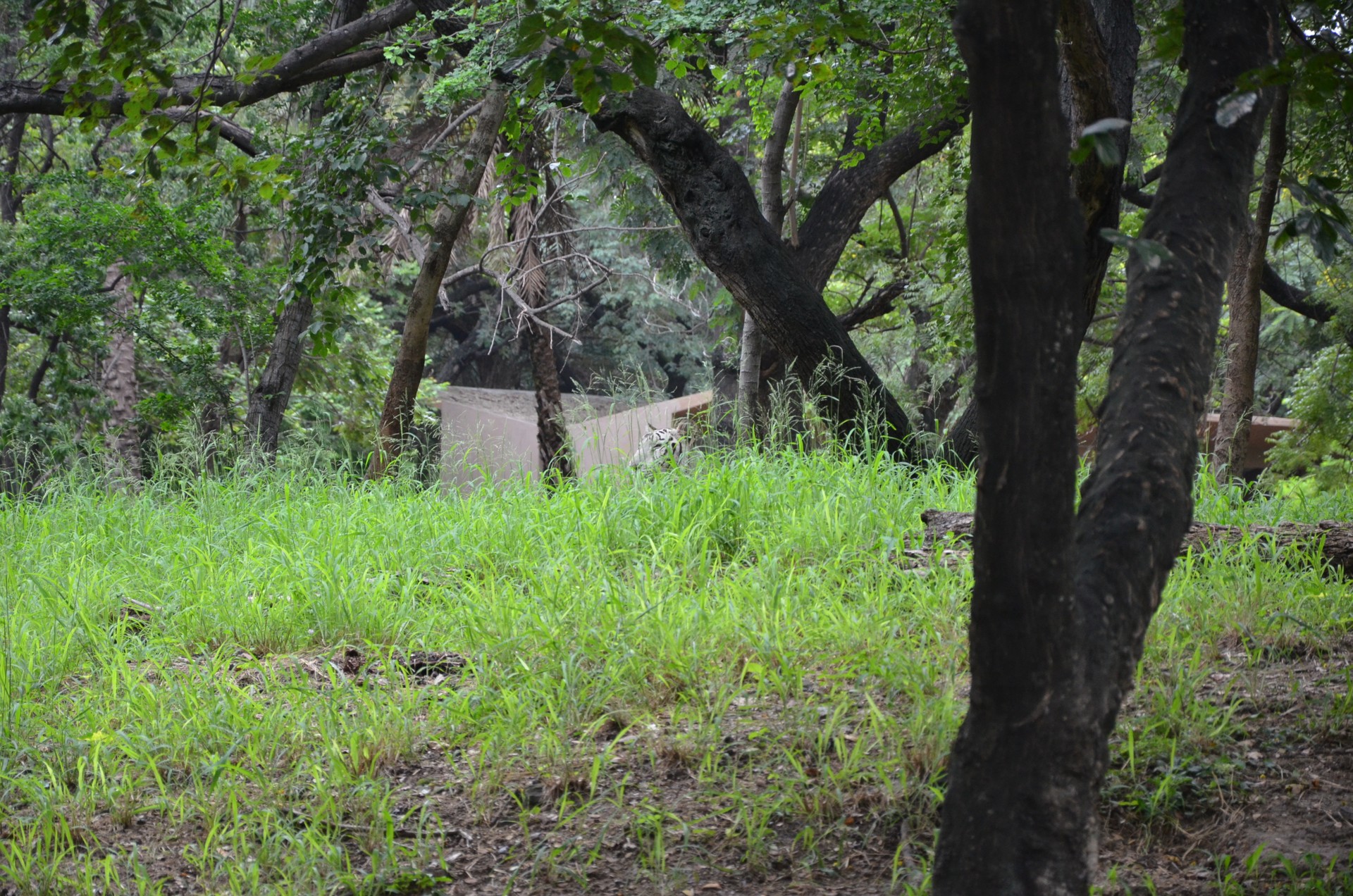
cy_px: 448
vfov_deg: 8.7
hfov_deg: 13.1
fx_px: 5908
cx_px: 676
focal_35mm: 158
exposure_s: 1/500
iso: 1250
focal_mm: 105
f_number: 5.6
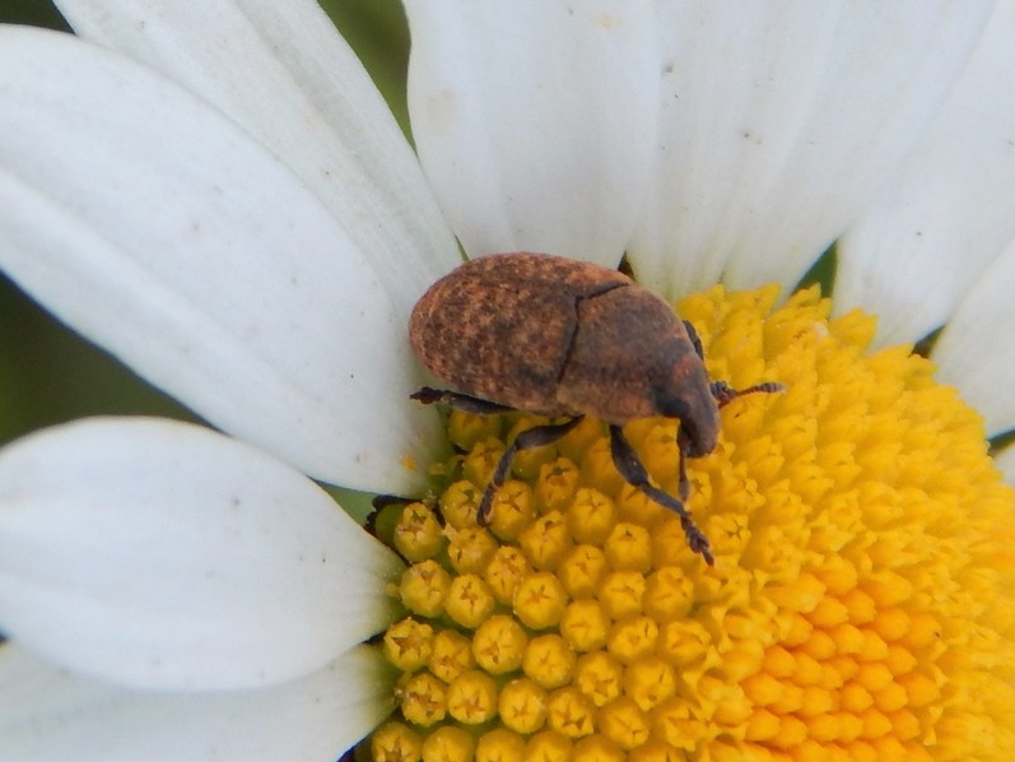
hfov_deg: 16.1
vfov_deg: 12.1
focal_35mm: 122
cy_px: 356
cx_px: 542
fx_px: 3578
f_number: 4.6
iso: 125
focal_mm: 20.5
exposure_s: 1/400
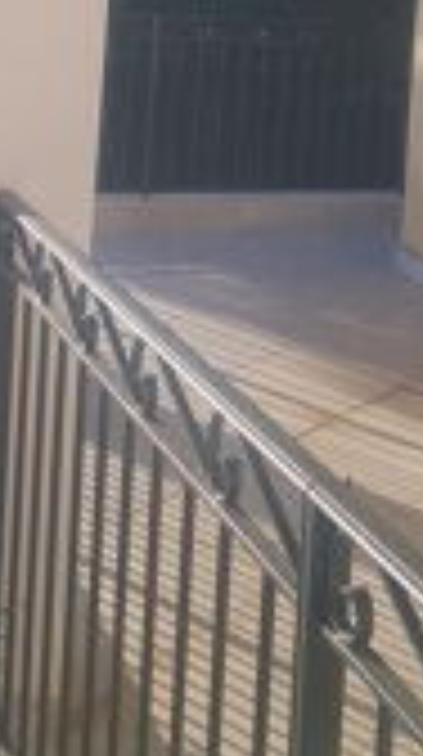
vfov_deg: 27.6
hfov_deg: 16.7
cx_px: 261
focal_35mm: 72
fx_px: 1441
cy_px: -11
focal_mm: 4.2
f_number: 1.7
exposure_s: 1/1192
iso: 40
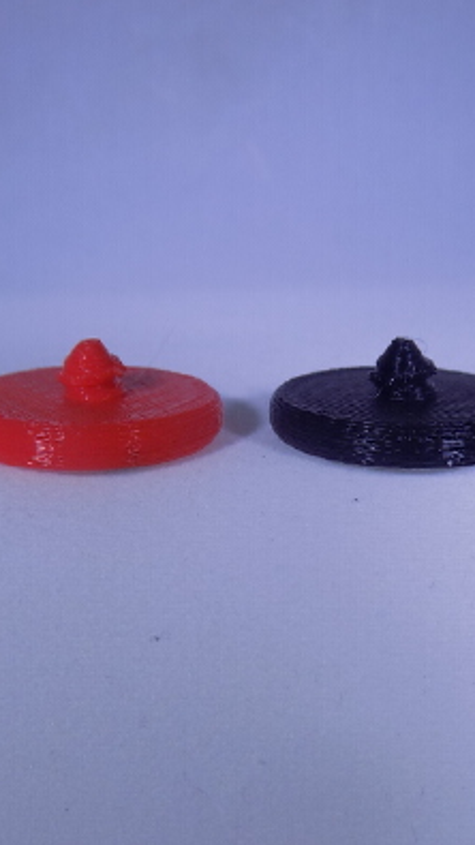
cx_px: 251
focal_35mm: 50
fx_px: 1120
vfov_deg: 41.3
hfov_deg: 23.9
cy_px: 421
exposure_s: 1/640
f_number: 3.4
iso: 80
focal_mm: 6.1
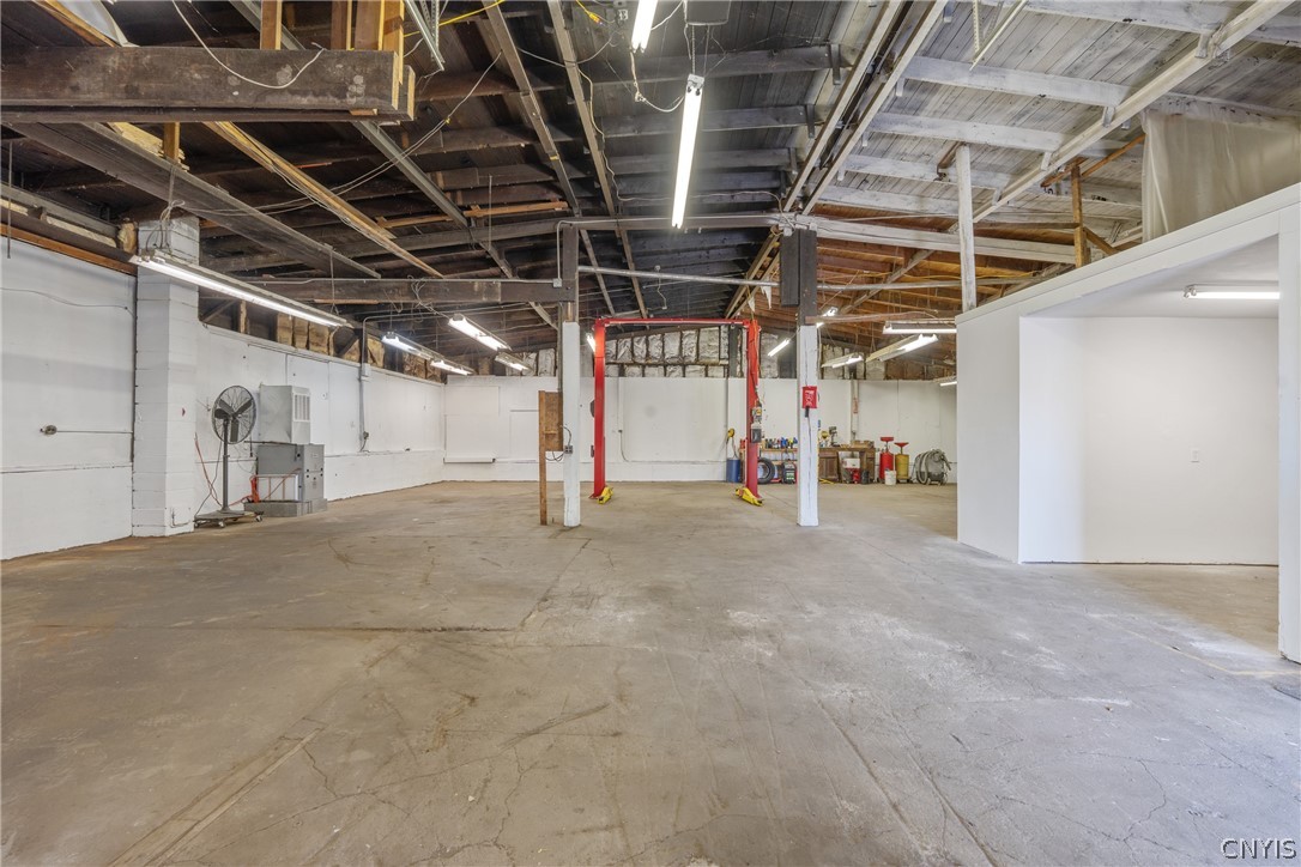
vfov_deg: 73.7
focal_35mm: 16
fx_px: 578
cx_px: 650
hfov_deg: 96.7
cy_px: 434
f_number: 9
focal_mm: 16
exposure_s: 1/2
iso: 250
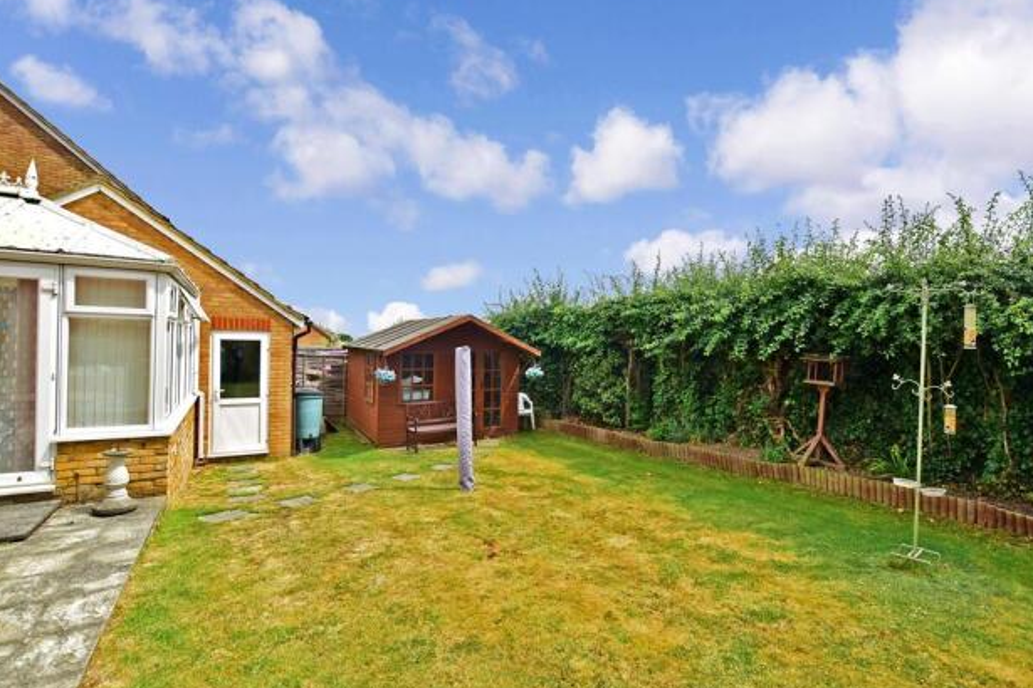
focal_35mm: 16
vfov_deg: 73.7
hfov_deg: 96.7
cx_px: 541
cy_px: 340
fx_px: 459
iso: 400
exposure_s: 1/1250
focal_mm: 10
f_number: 7.1
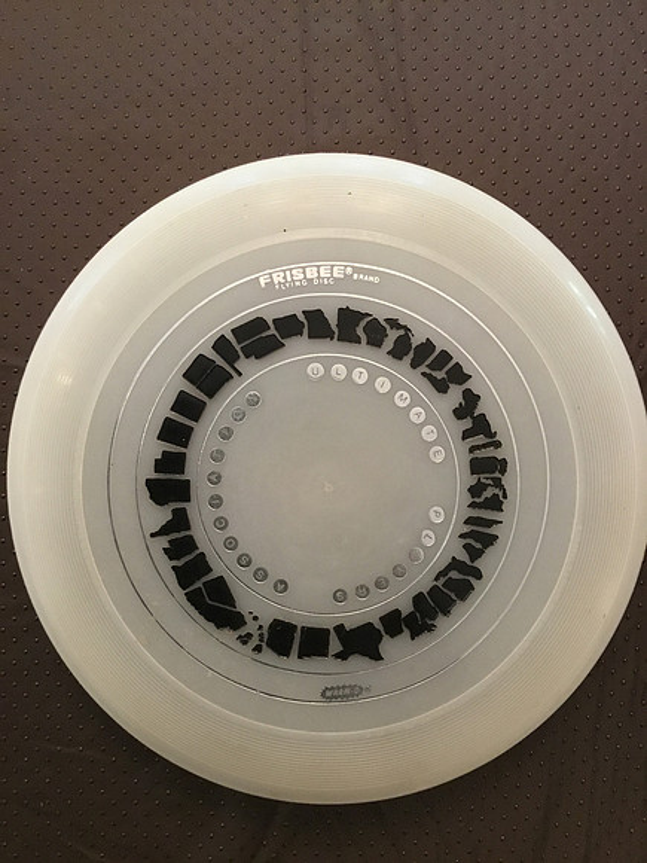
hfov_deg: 45.4
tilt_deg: -79.3
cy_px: 432
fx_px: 773
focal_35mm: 31
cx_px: 324
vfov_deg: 58.4
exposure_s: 1/24
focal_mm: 3.3
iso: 200
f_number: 2.4
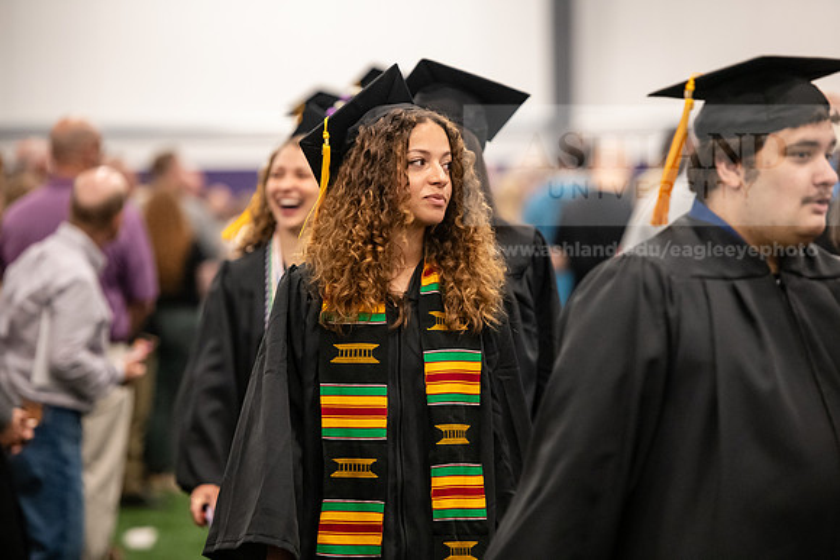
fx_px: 3851
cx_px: 420
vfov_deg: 8.3
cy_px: 280
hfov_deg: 12.4
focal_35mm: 165
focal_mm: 165
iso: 3200
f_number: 3.2
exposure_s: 1/200
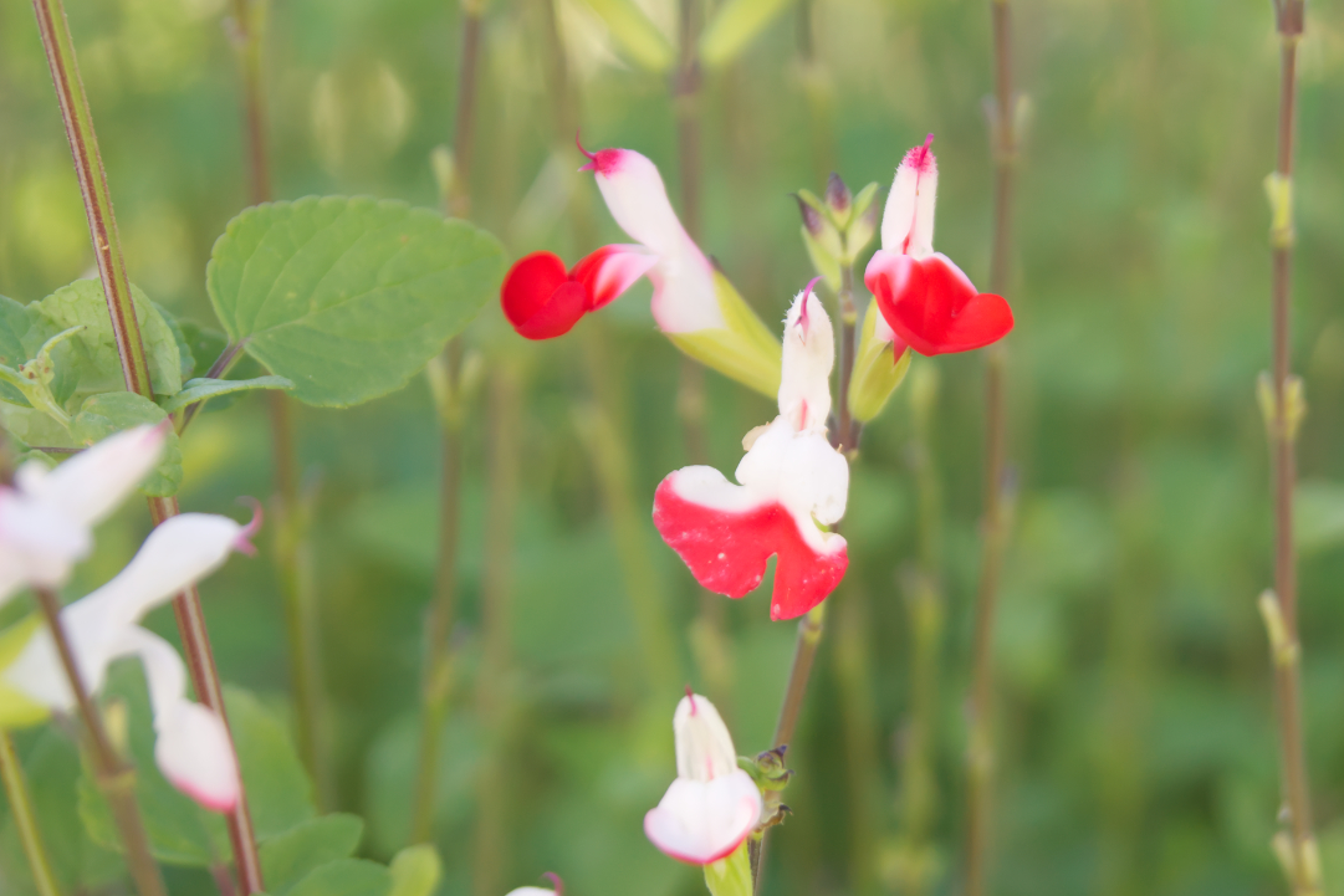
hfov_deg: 22.2
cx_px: 635
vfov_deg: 14.9
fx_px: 3418
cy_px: 462
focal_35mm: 92
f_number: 5.6
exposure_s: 1/320
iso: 320
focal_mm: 55
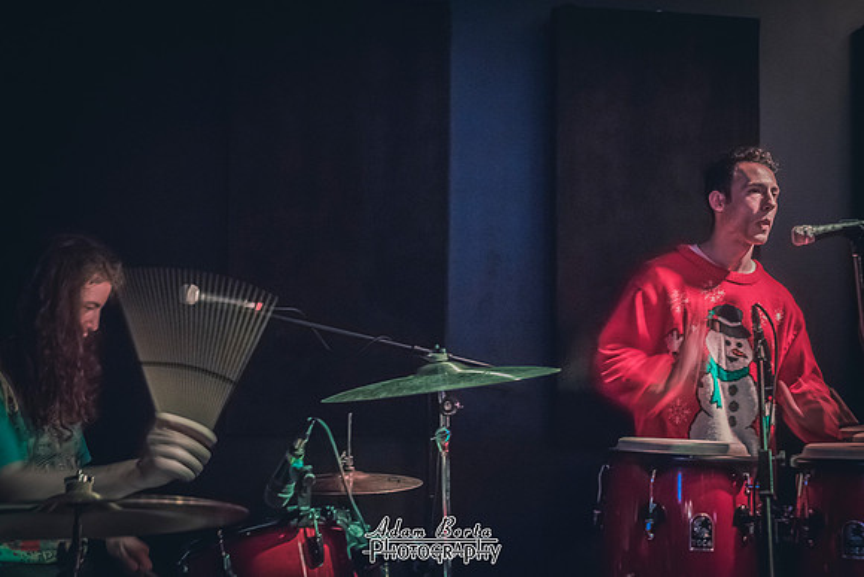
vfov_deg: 21.9
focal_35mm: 62
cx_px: 465
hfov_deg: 32.3
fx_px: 1491
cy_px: 251
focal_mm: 55
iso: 4000
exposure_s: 1/25
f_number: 5
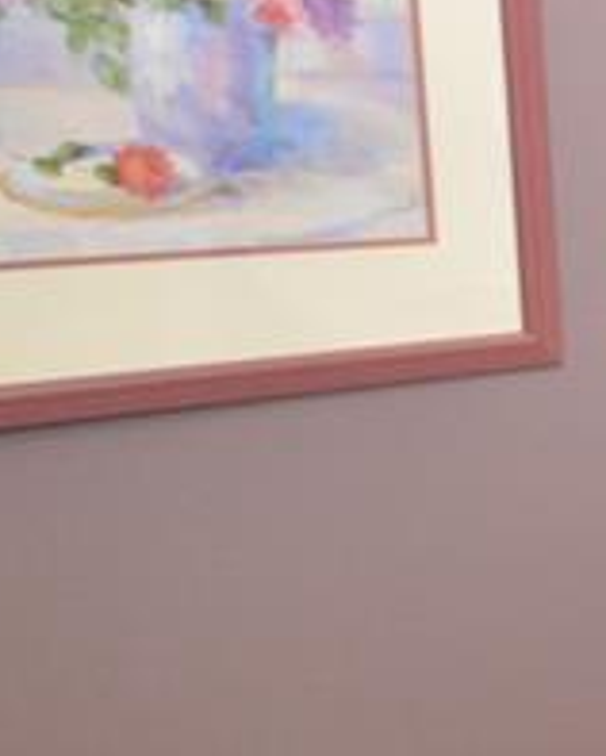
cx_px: 1285
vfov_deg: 26.0
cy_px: 342
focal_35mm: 73
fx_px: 1634
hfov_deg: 15.6
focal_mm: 10
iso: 1250
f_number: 4
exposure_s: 1/60
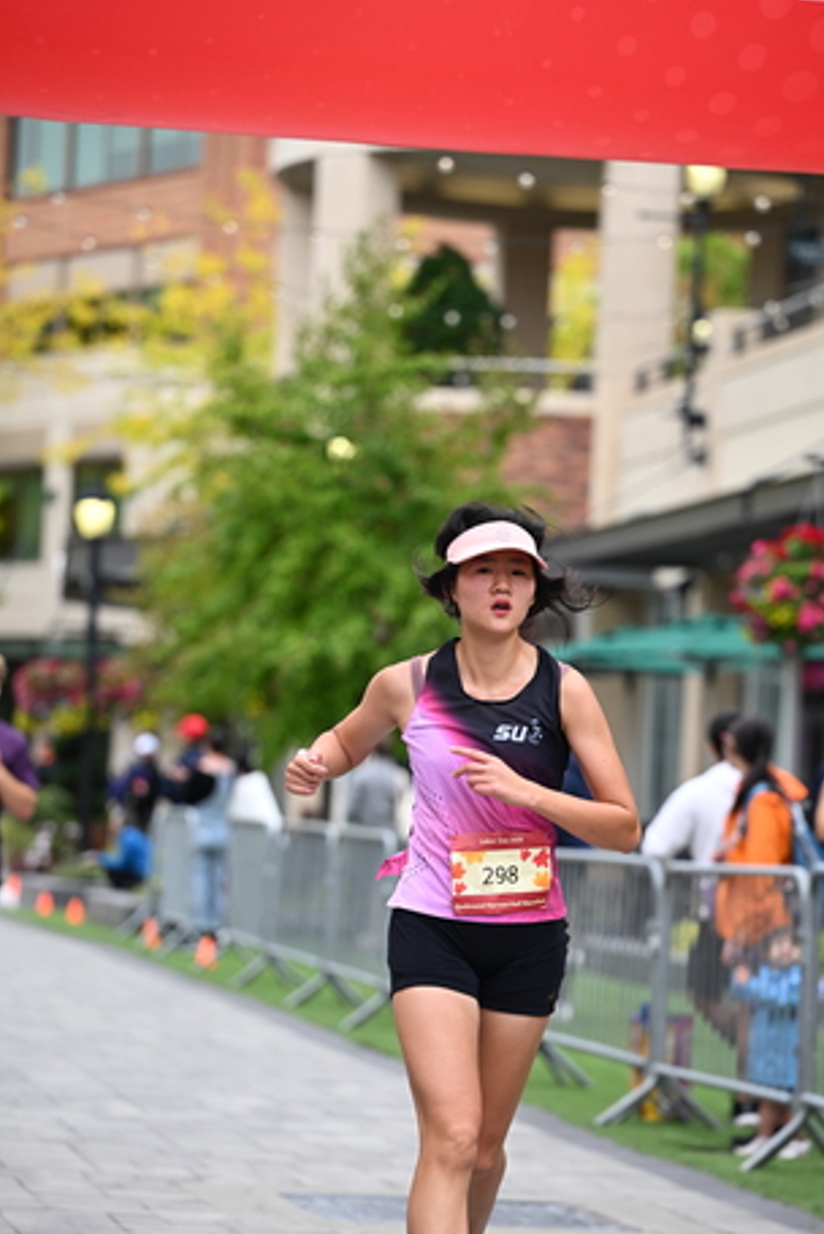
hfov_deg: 10.3
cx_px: 492
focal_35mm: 133
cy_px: 702
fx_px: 4559
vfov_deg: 15.4
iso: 640
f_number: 2.8
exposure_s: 1/2000
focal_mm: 110
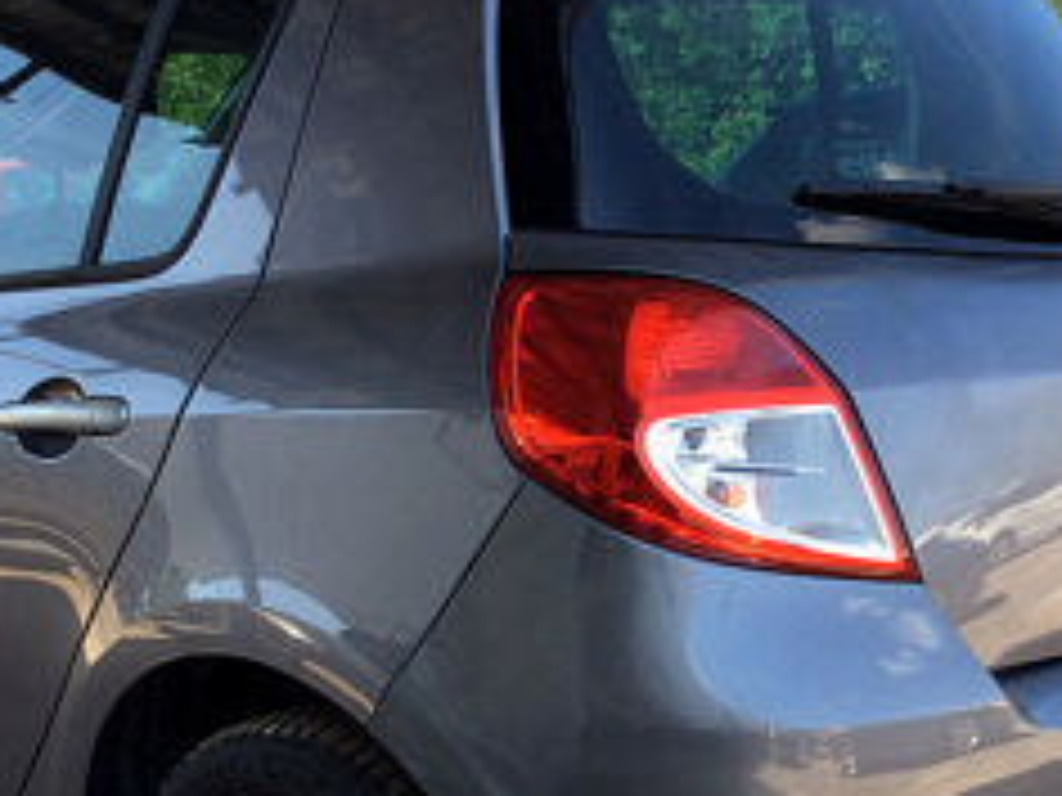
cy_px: 537
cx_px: 392
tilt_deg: -10.4
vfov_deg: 22.5
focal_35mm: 65
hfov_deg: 29.7
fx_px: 1994
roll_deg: +5.3
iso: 32
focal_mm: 3.3
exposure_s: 1/222
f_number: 2.4
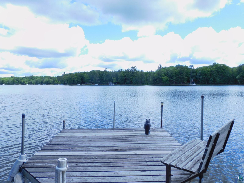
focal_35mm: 24
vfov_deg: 56.8
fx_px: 169
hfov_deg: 71.6
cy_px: 92
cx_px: 122
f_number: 3.3
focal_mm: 4.3
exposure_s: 1/640
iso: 125
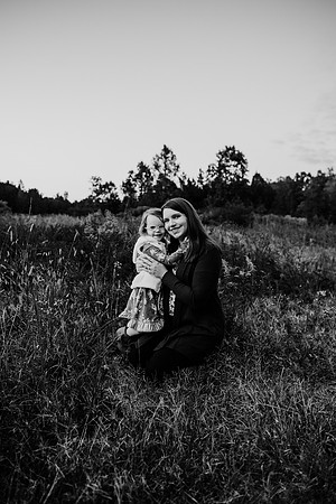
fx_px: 336
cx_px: 168
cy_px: 252
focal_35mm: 24
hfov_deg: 53.1
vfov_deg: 73.7
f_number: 2.8
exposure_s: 1/250
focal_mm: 24
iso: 500
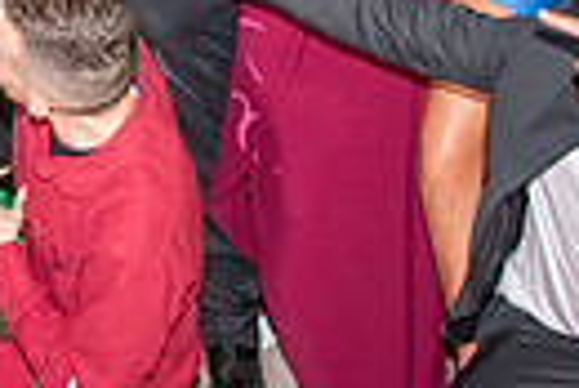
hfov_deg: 17.2
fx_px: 1723
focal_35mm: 107
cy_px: -319
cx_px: -294
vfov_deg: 11.8
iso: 1250
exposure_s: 1/125
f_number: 2.8
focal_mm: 24
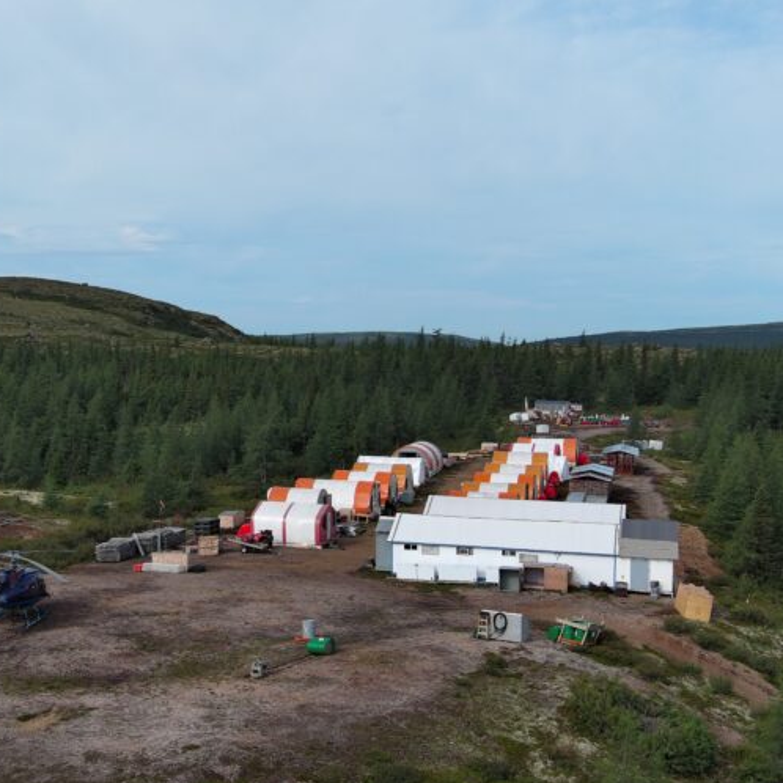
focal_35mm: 38
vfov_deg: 43.9
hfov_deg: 42.9
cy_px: 399
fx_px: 972
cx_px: 230
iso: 100
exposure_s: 1/1560
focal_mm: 10.57
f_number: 2.8
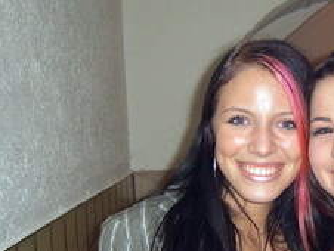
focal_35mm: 73
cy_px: 131
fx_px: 705
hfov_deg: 25.8
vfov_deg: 20.2
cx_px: 299
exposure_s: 1/30
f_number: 2.8
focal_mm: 5.8
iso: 100
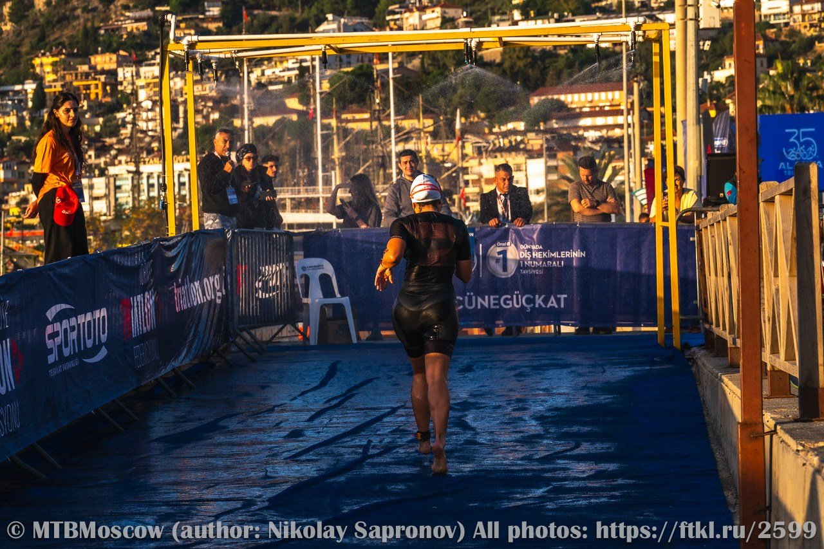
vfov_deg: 12.4
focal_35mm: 110
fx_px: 2517
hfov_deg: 18.6
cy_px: 274
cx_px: 412
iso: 320
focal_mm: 110
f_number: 8
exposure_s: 1/800
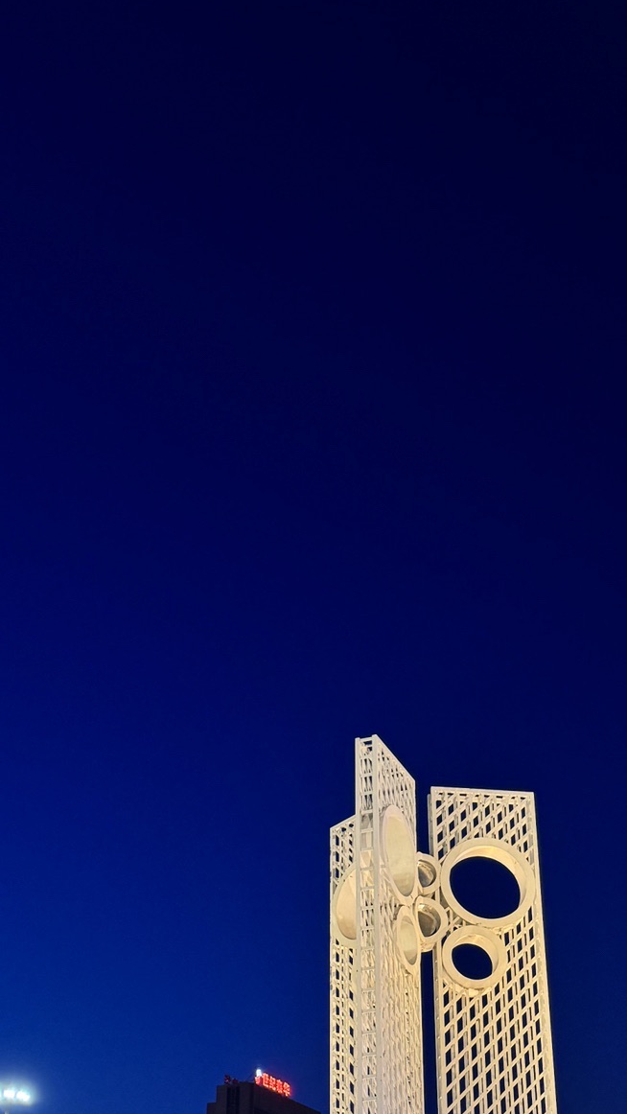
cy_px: 842
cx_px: 397
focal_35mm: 45
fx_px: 1329
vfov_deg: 43.9
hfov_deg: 26.4
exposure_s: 1/50
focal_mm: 6.76
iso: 160
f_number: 1.78
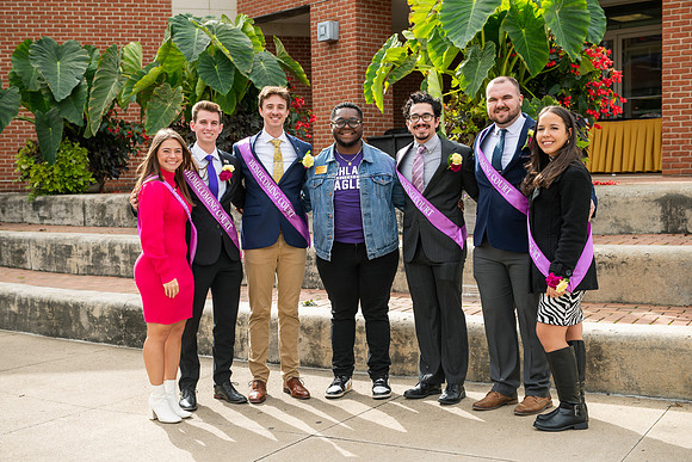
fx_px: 1000
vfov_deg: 26.0
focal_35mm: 52
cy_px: 231
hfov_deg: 38.2
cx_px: 346
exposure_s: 1/320
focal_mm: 52
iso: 100
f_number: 4.5
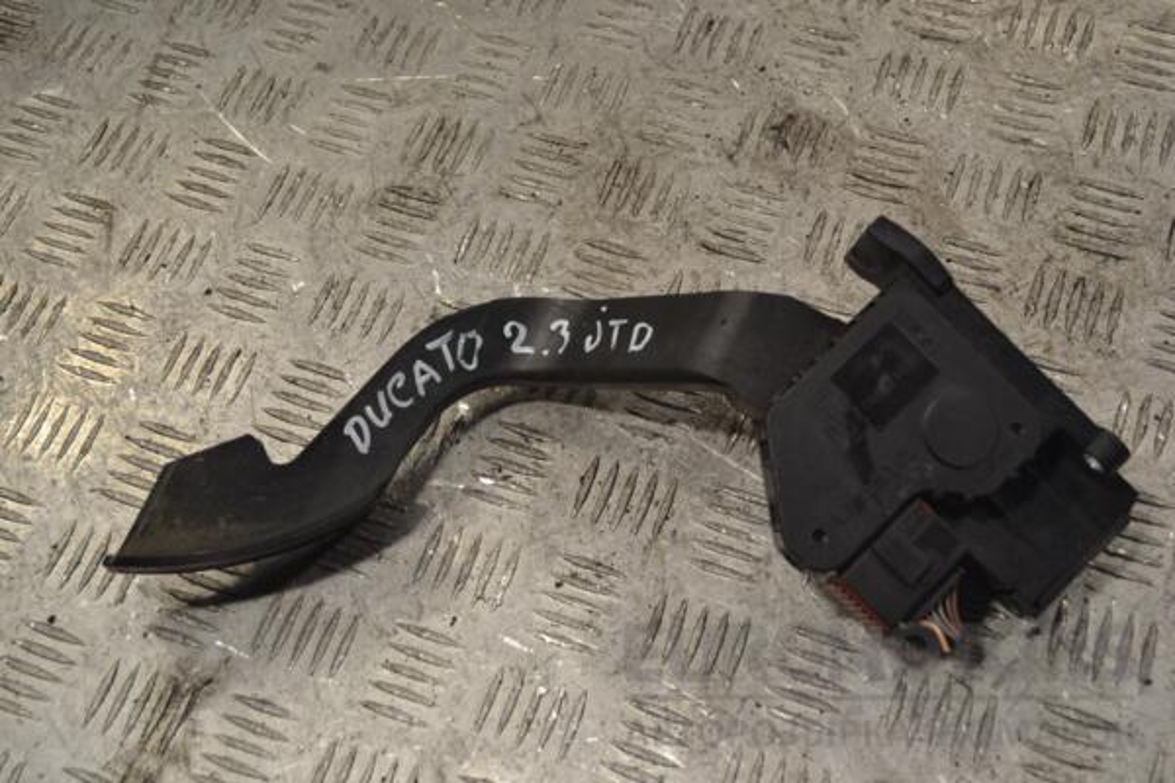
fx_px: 1664
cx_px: 588
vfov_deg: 26.5
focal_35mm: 51
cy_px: 392
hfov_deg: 38.9
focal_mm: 34
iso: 360
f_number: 5.6
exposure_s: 1/125
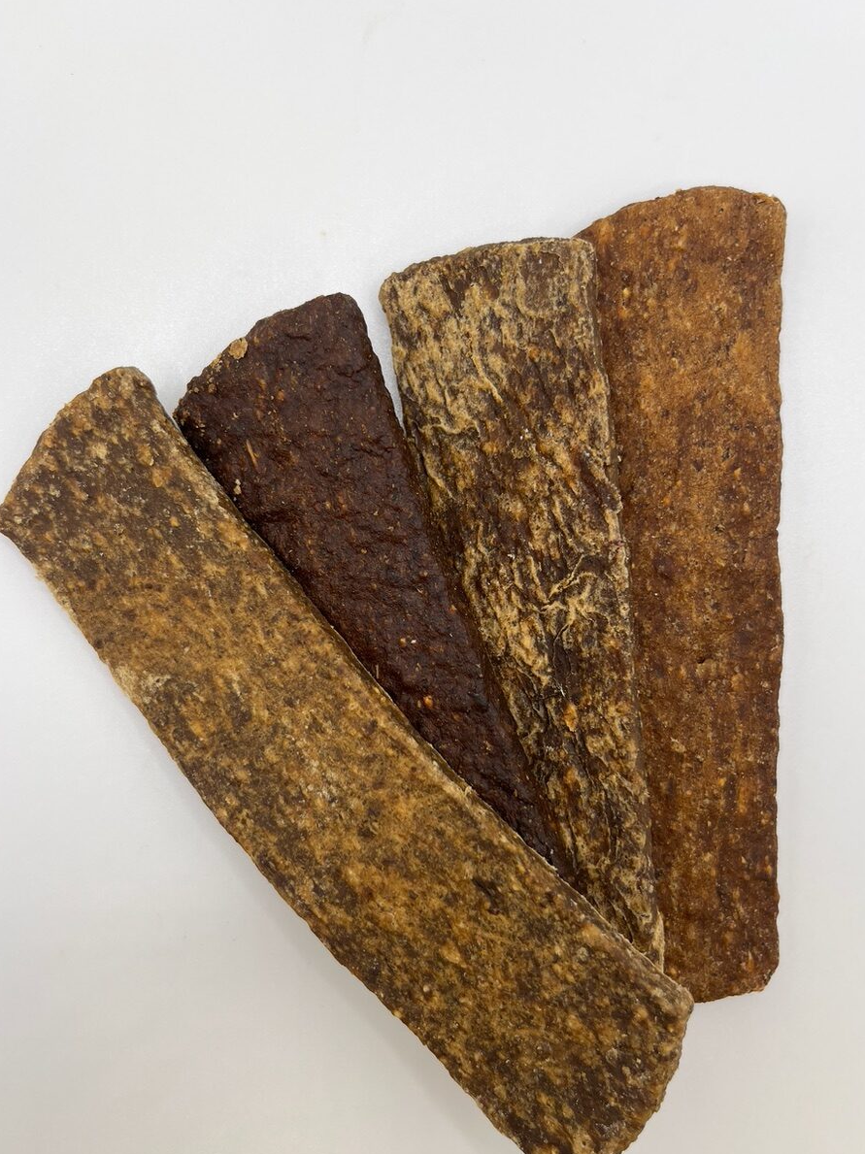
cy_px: 601
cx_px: 454
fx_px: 933
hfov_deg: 49.7
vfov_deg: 63.4
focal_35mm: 28
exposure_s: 1/134
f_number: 1.6
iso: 32
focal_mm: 5.1
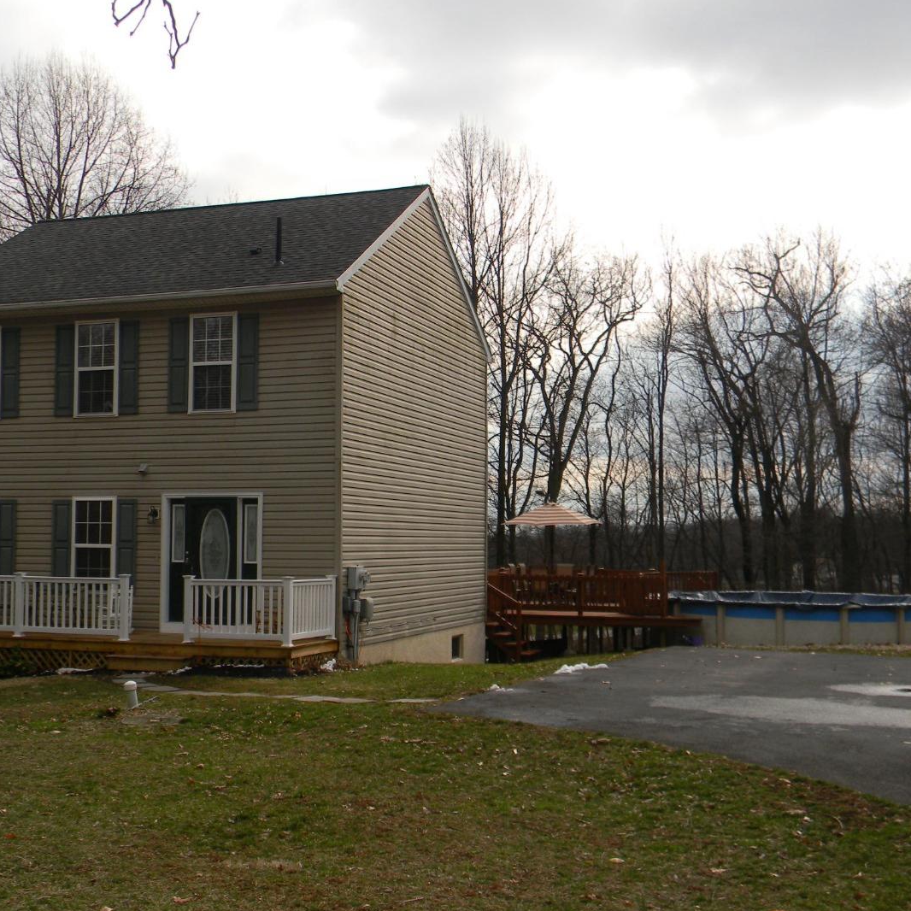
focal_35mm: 43
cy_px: 459
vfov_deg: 39.2
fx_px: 1280
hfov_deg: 39.0
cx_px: 366
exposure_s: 1/730
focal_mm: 6.4
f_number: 3.7
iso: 80
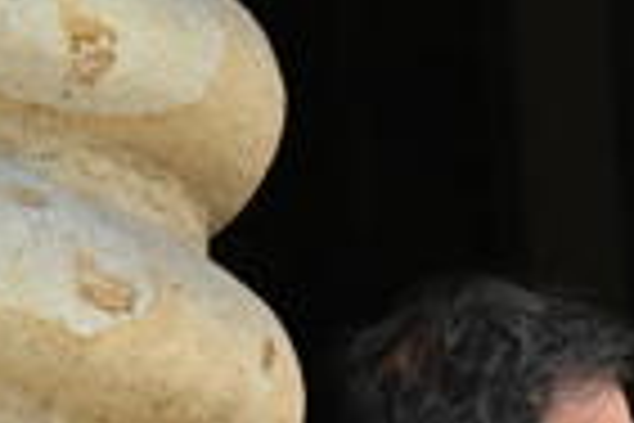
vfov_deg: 1.4
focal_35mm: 979
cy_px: 994
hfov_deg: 2.1
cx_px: 926
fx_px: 17240
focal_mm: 200
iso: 250
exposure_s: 1/320
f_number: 5.6
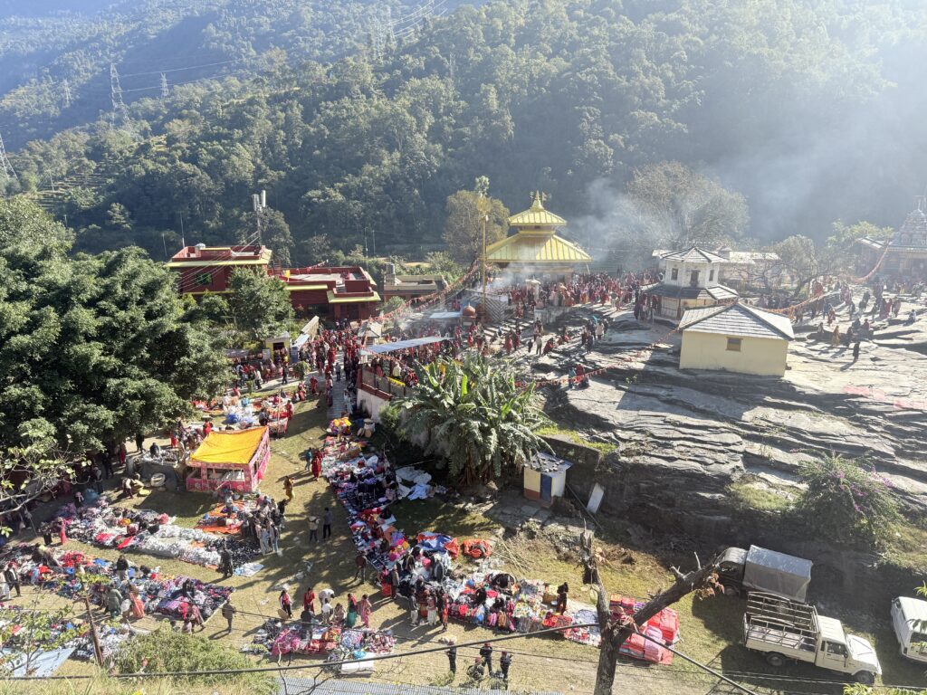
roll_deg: -0.9
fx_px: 643
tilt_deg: -14.0
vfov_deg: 56.8
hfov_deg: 71.6
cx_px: 464
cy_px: 348
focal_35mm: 24
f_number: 1.78
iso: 80
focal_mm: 6.76
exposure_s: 1/2000
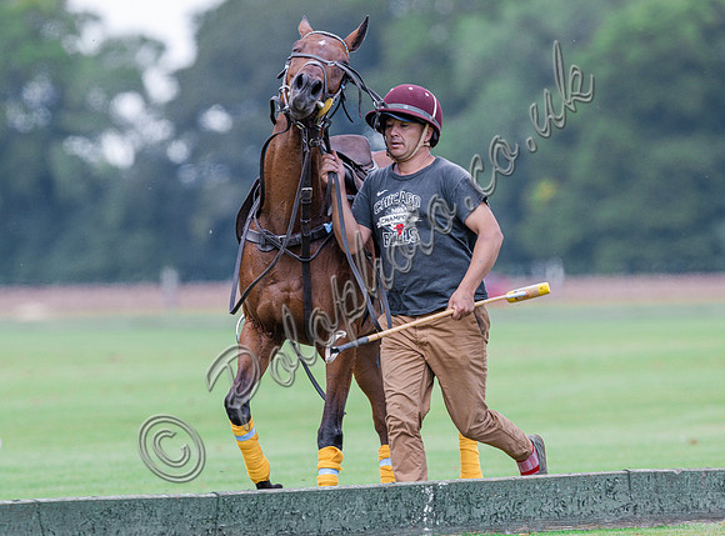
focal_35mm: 776
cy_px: 336
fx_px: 16166
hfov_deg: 2.6
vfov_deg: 1.9
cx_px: 261
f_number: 6.3
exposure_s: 1/640
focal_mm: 500
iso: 400
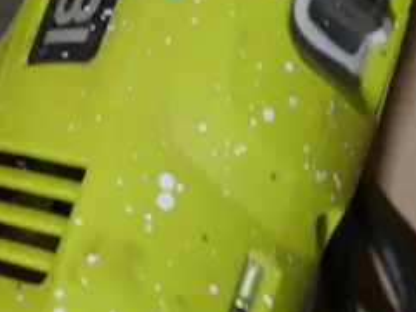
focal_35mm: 188
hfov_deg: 10.2
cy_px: -162
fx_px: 2259
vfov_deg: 7.7
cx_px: -196
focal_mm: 22
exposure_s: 1/60
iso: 500
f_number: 4.7
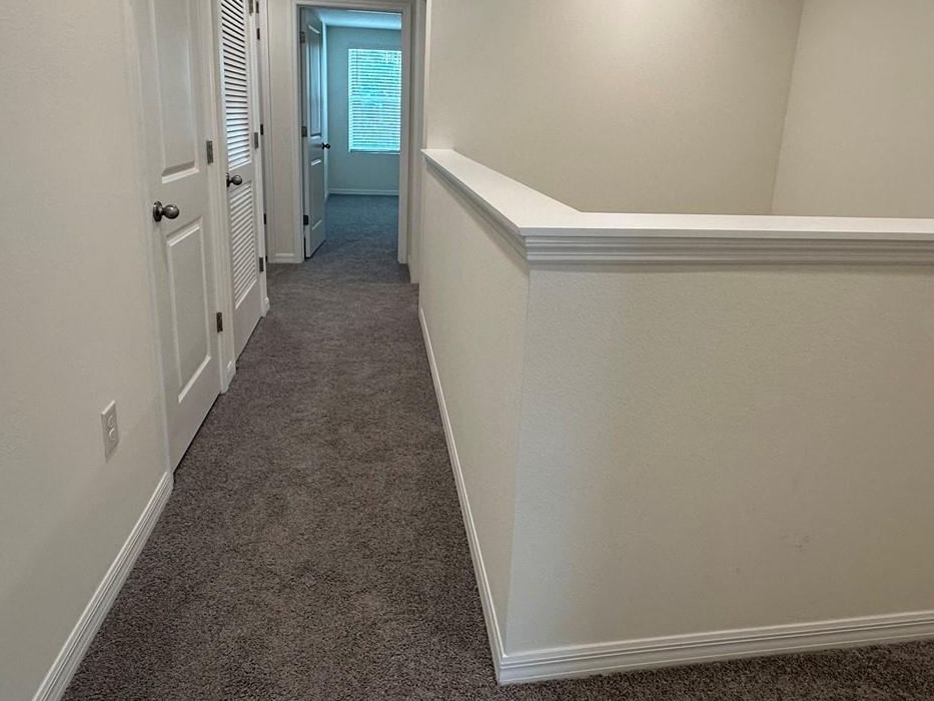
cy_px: 271
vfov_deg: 56.3
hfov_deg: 71.6
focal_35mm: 24
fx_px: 648
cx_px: 475
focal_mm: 2.22
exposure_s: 1/120
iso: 160
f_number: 2.2
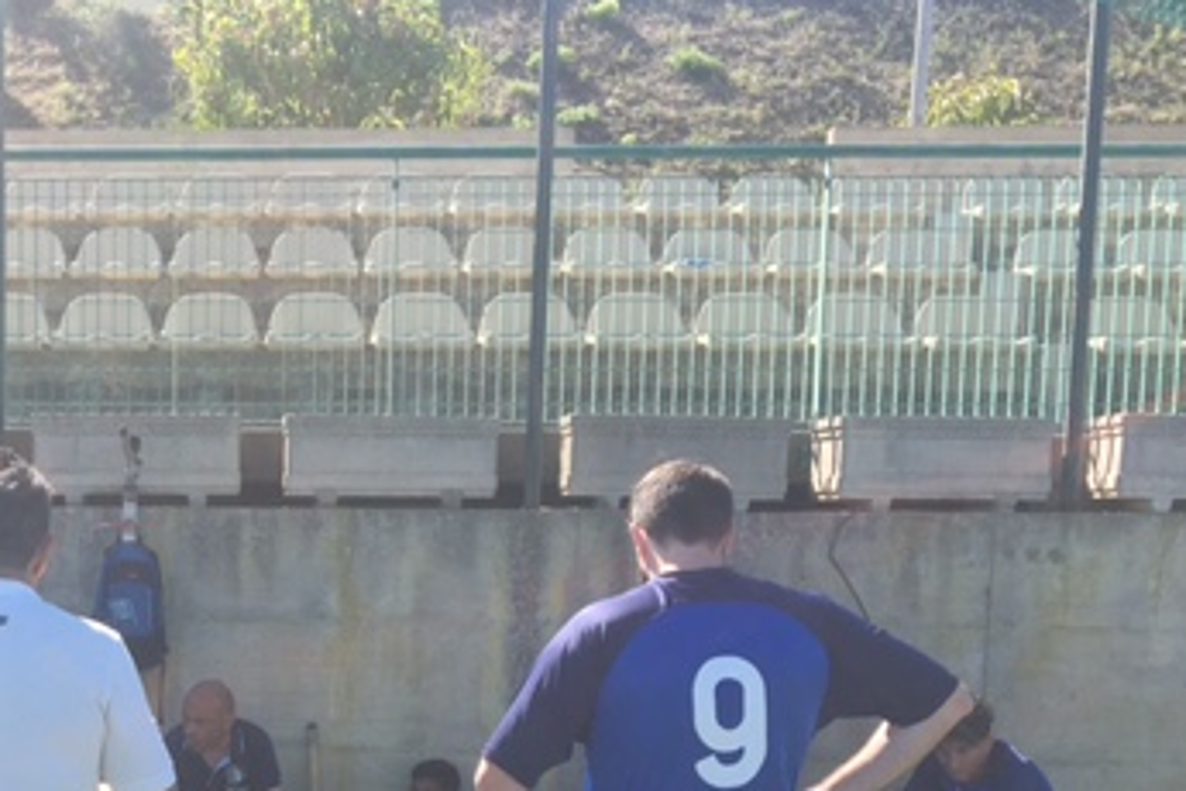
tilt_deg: -7.5
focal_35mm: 56
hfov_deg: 34.0
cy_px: 770
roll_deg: -3.4
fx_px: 1845
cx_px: 158
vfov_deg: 23.3
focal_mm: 4.15
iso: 25
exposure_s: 1/699
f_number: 2.2
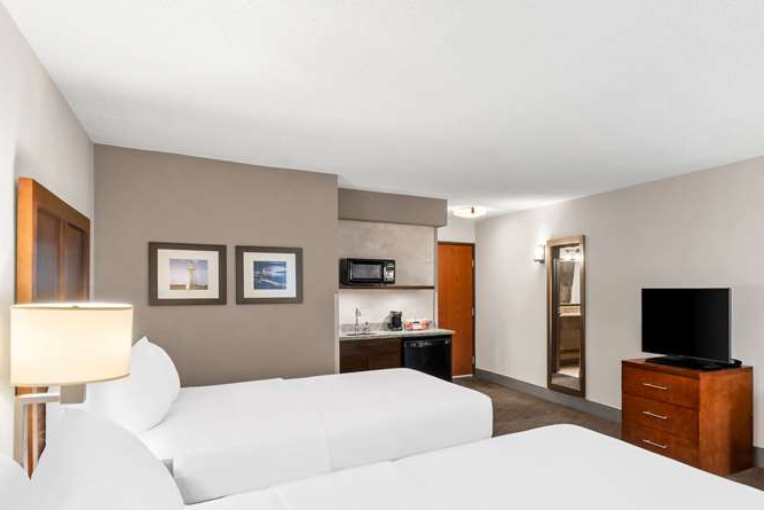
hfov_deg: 70.6
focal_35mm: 23
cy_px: 307
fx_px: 488
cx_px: 580
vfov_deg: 54.7
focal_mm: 10
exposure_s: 1/5
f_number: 8
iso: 400
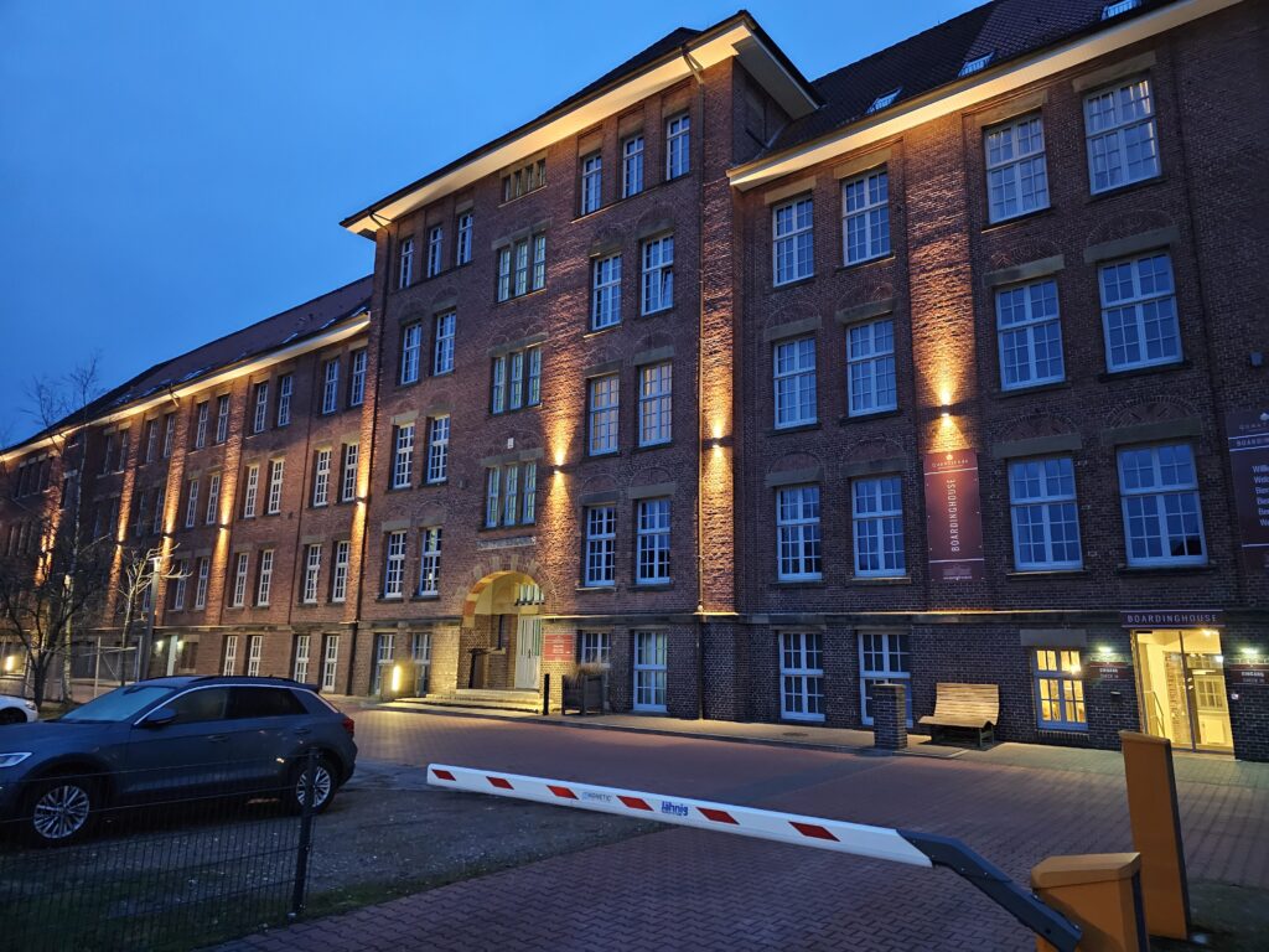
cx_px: 634
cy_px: 476
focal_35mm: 23
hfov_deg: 73.9
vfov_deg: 58.9
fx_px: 843
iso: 1250
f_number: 1.7
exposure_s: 1/24
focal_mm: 6.3
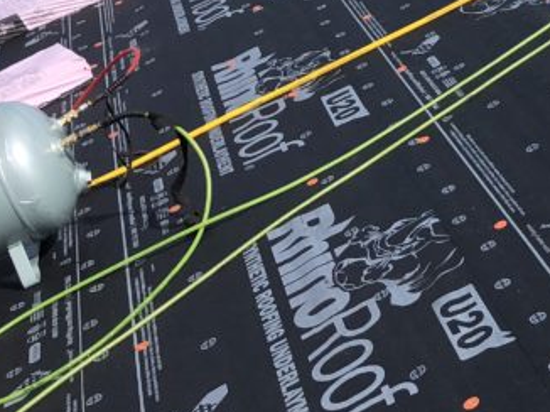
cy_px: -172
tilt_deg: -8.6
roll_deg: +0.3
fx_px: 1397
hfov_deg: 19.5
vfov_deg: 15.7
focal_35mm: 88
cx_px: 817
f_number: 1.8
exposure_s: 1/1946
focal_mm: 4
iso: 20
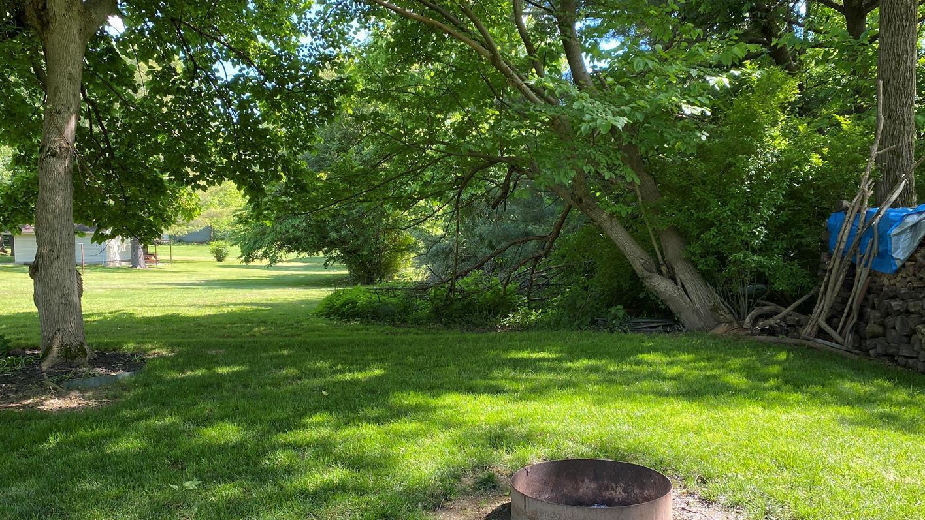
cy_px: 299
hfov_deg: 61.0
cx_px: 476
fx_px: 785
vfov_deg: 36.6
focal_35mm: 32
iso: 32
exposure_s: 1/184
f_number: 1.8
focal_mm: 4.25
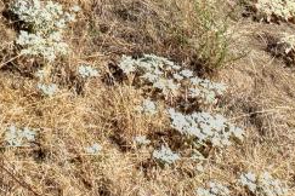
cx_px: -181
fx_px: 1262
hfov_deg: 12.5
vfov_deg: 7.6
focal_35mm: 154
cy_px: -433
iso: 100
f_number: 2.8
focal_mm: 12.3
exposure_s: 1/1250
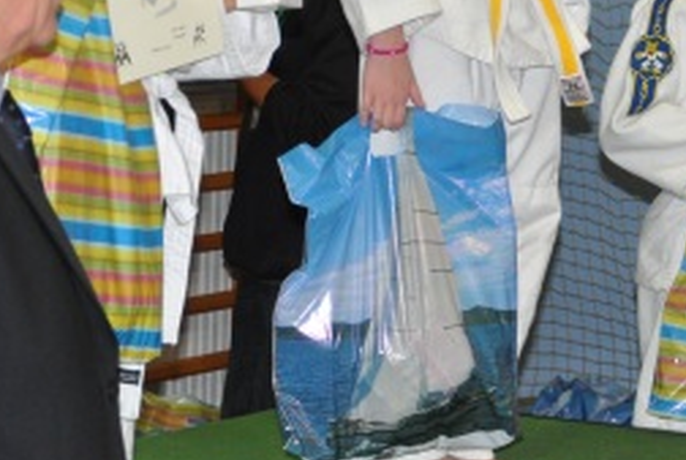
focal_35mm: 142
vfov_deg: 9.6
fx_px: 2711
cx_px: 381
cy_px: 24
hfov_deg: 14.4
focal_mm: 38
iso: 800
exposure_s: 1/60
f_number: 4.5
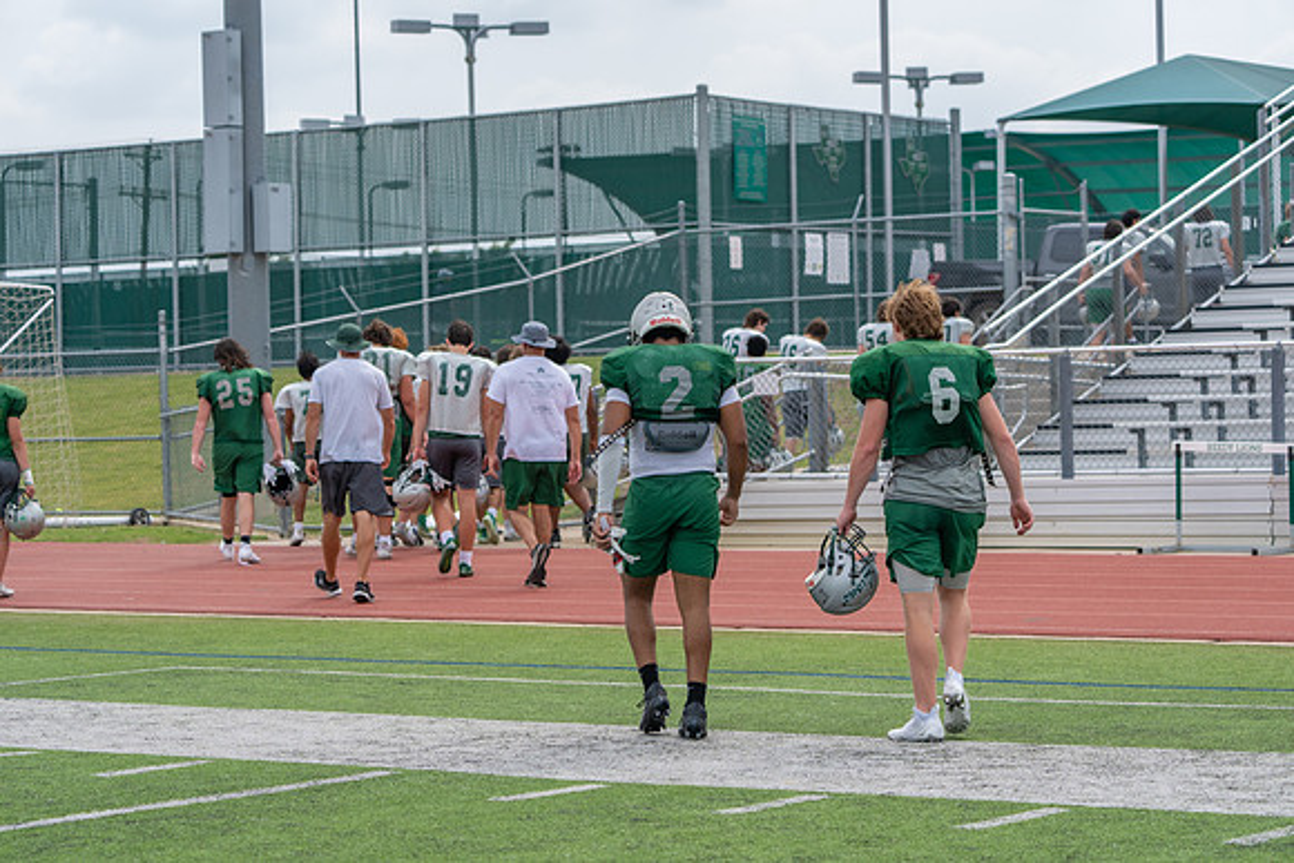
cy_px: 432
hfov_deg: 20.4
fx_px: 3595
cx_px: 647
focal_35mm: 100
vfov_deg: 13.7
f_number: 5.6
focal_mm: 100
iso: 400
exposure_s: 1/1250
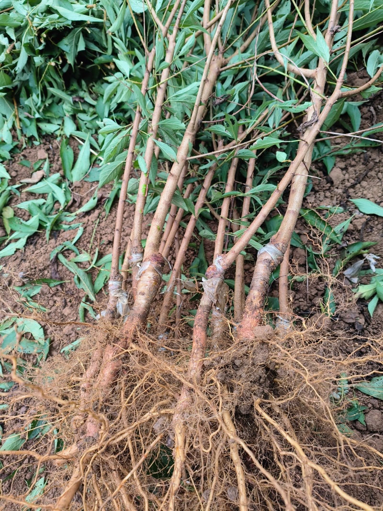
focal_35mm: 24
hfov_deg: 56.8
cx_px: 192
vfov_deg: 71.6
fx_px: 354
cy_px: 256
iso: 603
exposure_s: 1/334
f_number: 1.8
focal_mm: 5.42
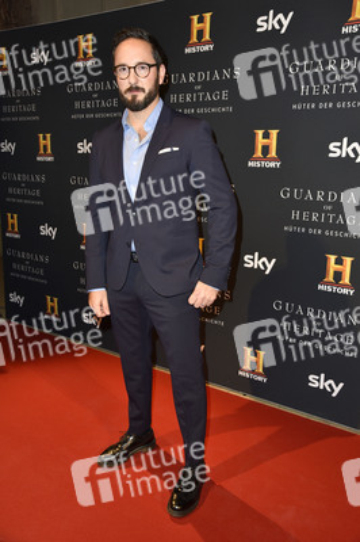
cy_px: 271
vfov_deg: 62.0
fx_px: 451
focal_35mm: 30
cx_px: 180
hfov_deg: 43.5
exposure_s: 1/125
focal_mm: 30
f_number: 5.6
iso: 640
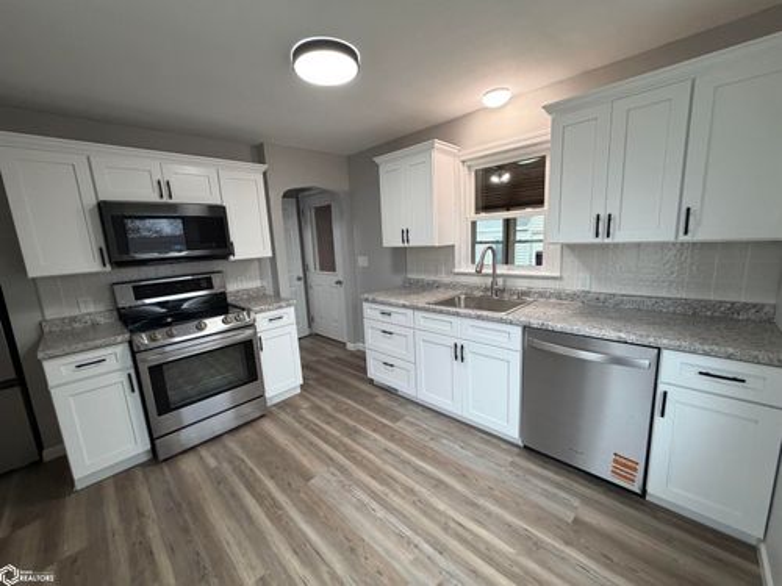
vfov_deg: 85.7
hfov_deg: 102.1
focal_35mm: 14
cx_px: 391
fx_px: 316
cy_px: 293
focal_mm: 2.22
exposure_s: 1/120
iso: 320
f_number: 2.2
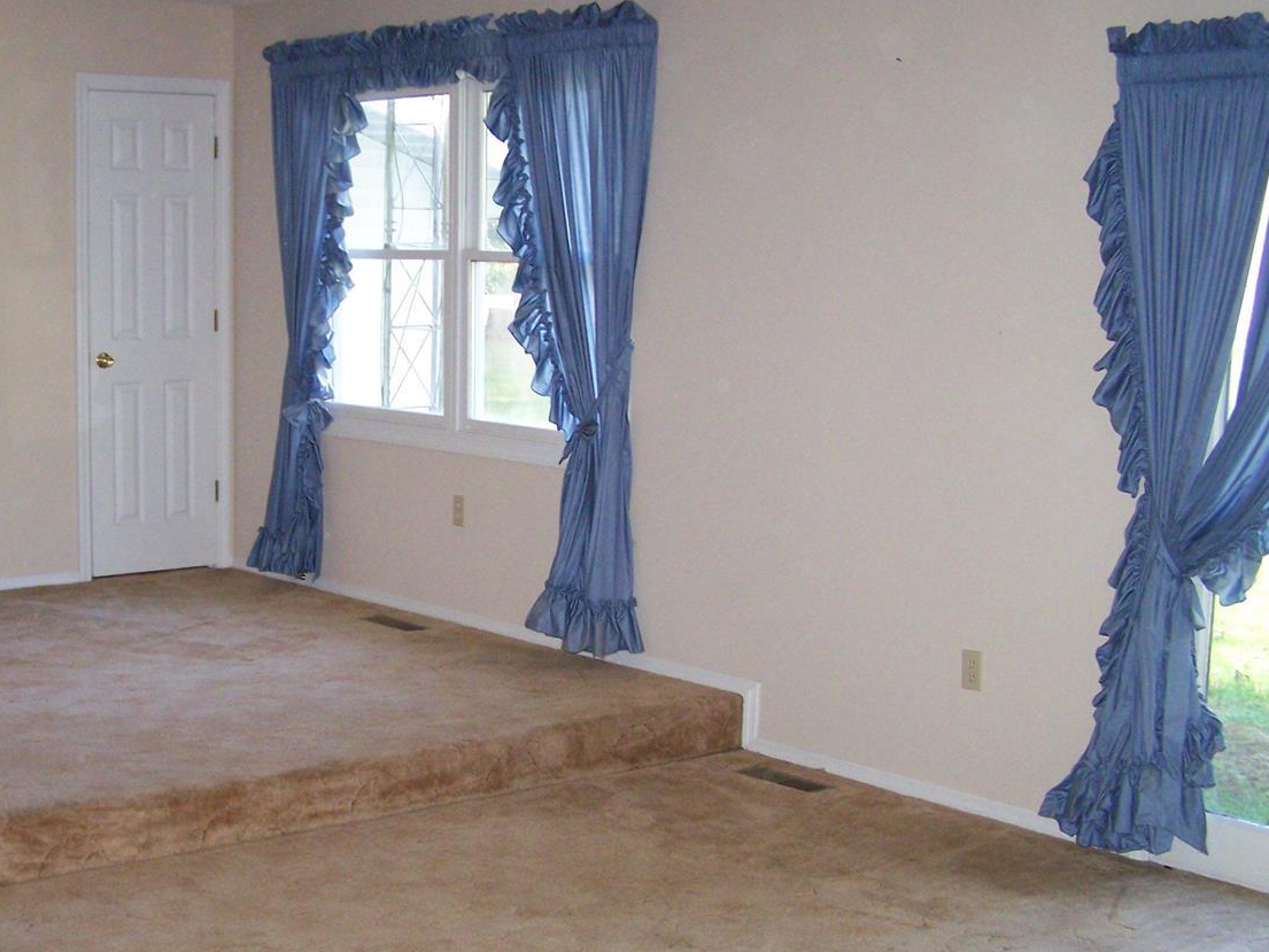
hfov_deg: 34.7
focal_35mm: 55
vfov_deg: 26.5
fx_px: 2016
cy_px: 532
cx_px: 463
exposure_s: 1/60
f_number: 2.8
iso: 160
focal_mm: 6.3
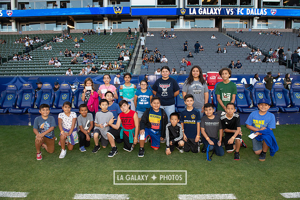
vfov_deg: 53.2
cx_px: 150
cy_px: 100
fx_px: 200
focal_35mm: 24
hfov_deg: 73.7
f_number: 7.1
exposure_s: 1/640
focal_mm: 24
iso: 2000
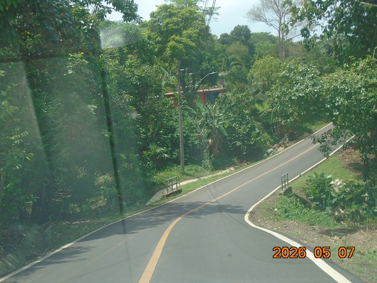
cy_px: 142
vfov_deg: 29.7
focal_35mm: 49
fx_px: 533
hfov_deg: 38.9
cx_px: 188
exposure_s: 1/320
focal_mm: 8.7
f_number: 4.5
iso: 100
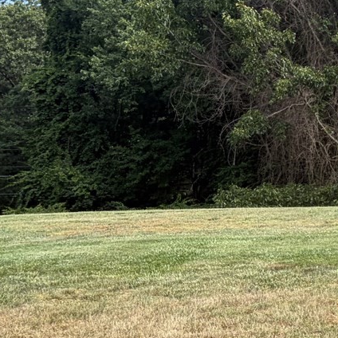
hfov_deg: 14.6
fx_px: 1226
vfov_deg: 15.7
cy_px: 187
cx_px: 502
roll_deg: +1.4
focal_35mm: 111
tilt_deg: -1.9
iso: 50
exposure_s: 1/1016
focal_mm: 5.96
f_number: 1.6
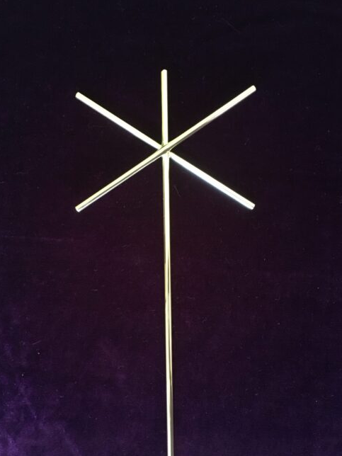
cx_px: 164
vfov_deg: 51.3
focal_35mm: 36
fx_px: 474
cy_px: 248
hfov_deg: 39.6
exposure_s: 1/25
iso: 200
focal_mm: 4.15
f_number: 2.2
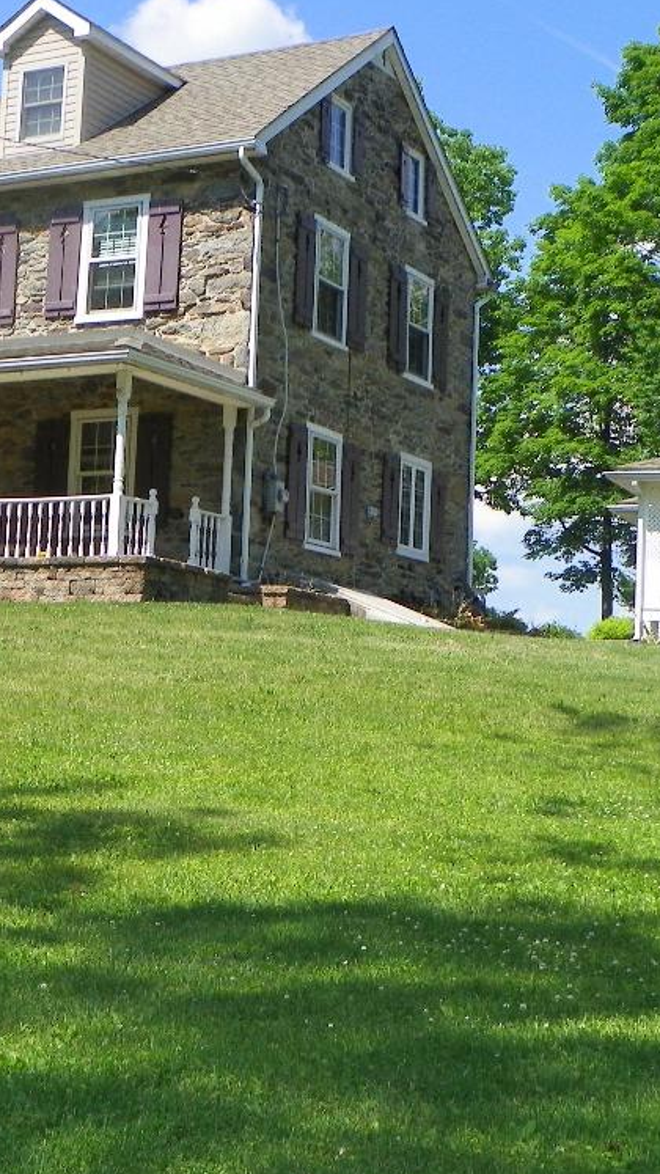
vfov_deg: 33.3
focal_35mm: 63
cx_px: 189
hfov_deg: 19.0
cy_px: 531
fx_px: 1961
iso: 64
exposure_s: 1/500
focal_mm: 5.3
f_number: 4
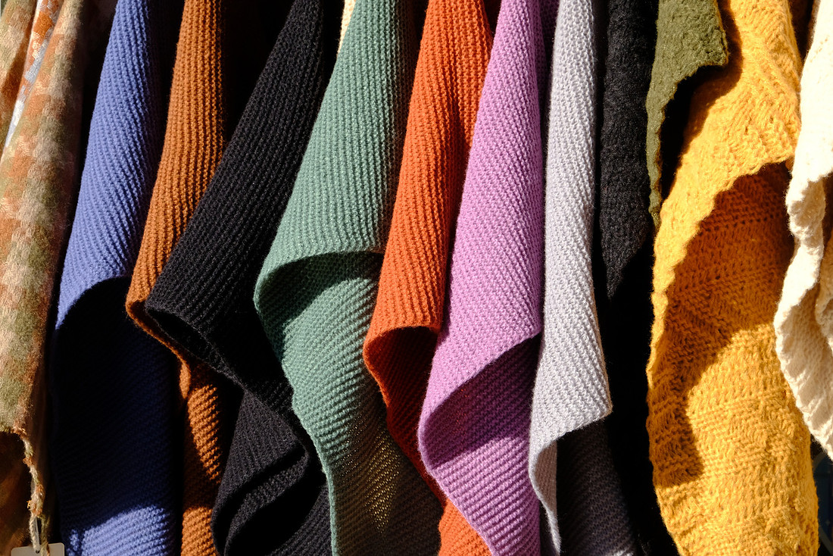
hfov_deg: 33.9
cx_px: 416
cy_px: 278
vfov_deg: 23.0
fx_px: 1365
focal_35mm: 59
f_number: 13
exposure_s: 1/70
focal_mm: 39
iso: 200
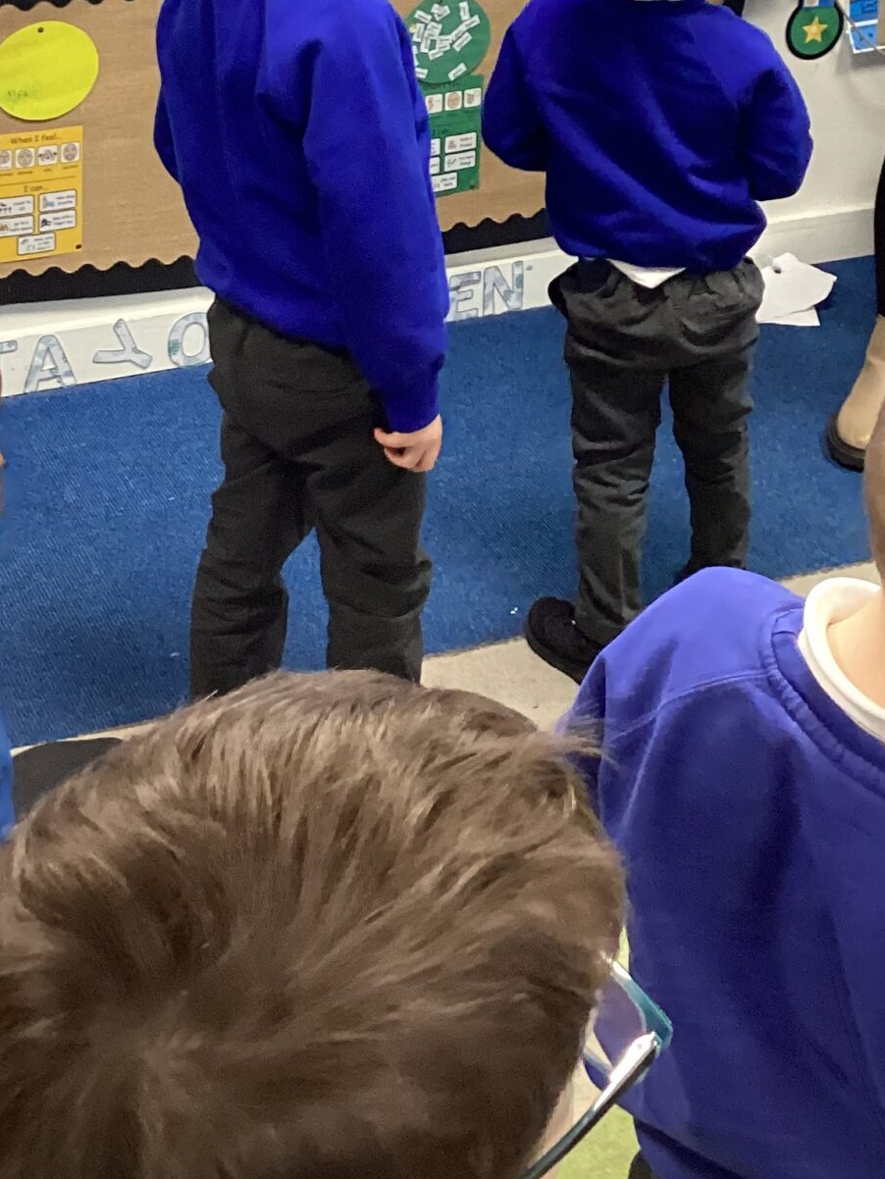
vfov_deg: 28.1
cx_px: 439
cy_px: 89
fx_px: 2249
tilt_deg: -20.6
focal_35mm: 66
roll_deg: -3.0
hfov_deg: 22.3
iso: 200
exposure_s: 1/50
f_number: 2.4
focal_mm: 3.3
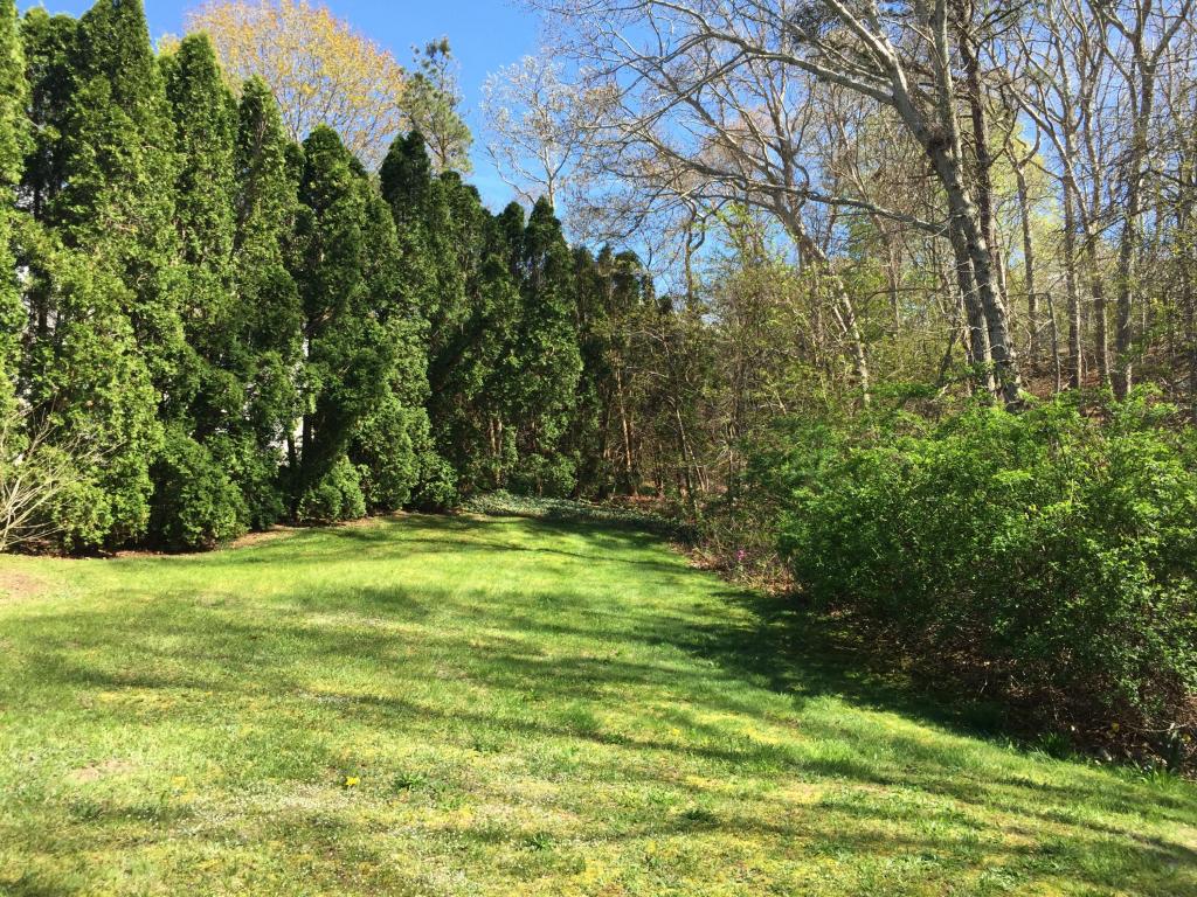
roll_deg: -0.6
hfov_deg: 61.7
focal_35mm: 29
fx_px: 1003
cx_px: 598
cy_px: 448
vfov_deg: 48.2
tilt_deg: +1.1
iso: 32
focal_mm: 4.15
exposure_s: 1/608
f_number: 2.2
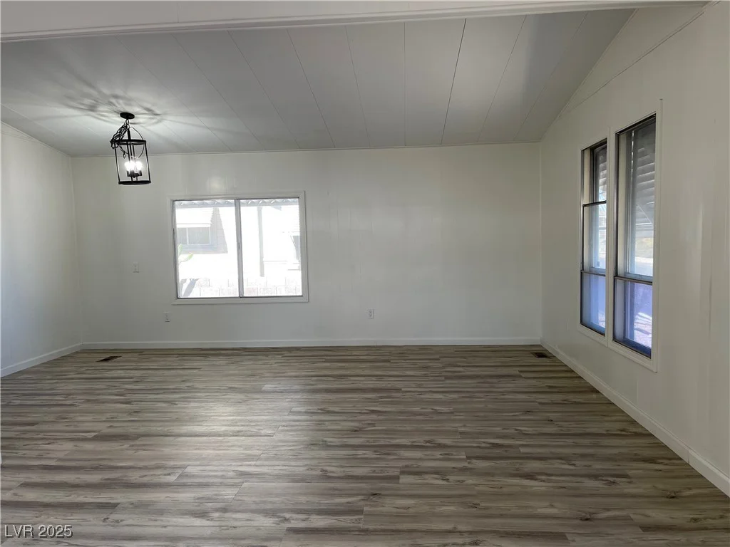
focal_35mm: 25
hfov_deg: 69.4
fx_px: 527
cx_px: 365
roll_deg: +1.0
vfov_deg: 54.9
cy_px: 274
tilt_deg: -5.1
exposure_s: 1/120
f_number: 1.6
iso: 80
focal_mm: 5.1
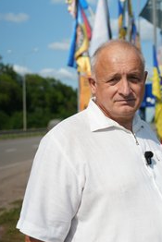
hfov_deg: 24.3
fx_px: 371
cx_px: 128
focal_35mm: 55
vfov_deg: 36.2
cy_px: 121
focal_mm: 36
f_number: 2.8
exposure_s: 1/125
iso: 200
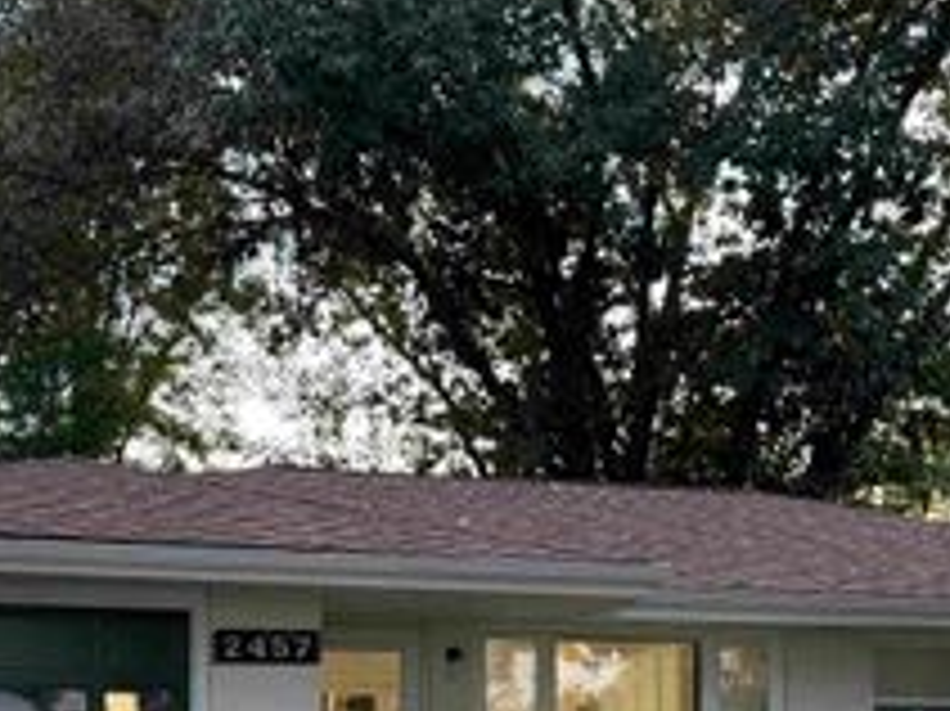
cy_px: 700
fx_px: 1563
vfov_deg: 24.5
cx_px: 464
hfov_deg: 33.8
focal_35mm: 57
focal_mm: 6.76
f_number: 1.78
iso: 640
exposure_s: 1/60
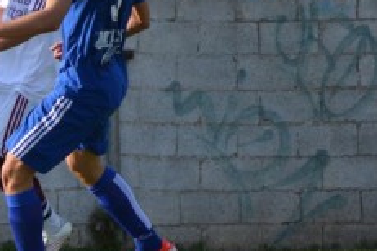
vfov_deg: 1.6
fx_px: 8984
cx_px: -100
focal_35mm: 858
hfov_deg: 2.4
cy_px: -5
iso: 400
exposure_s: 1/1000
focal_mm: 200
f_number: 5.6
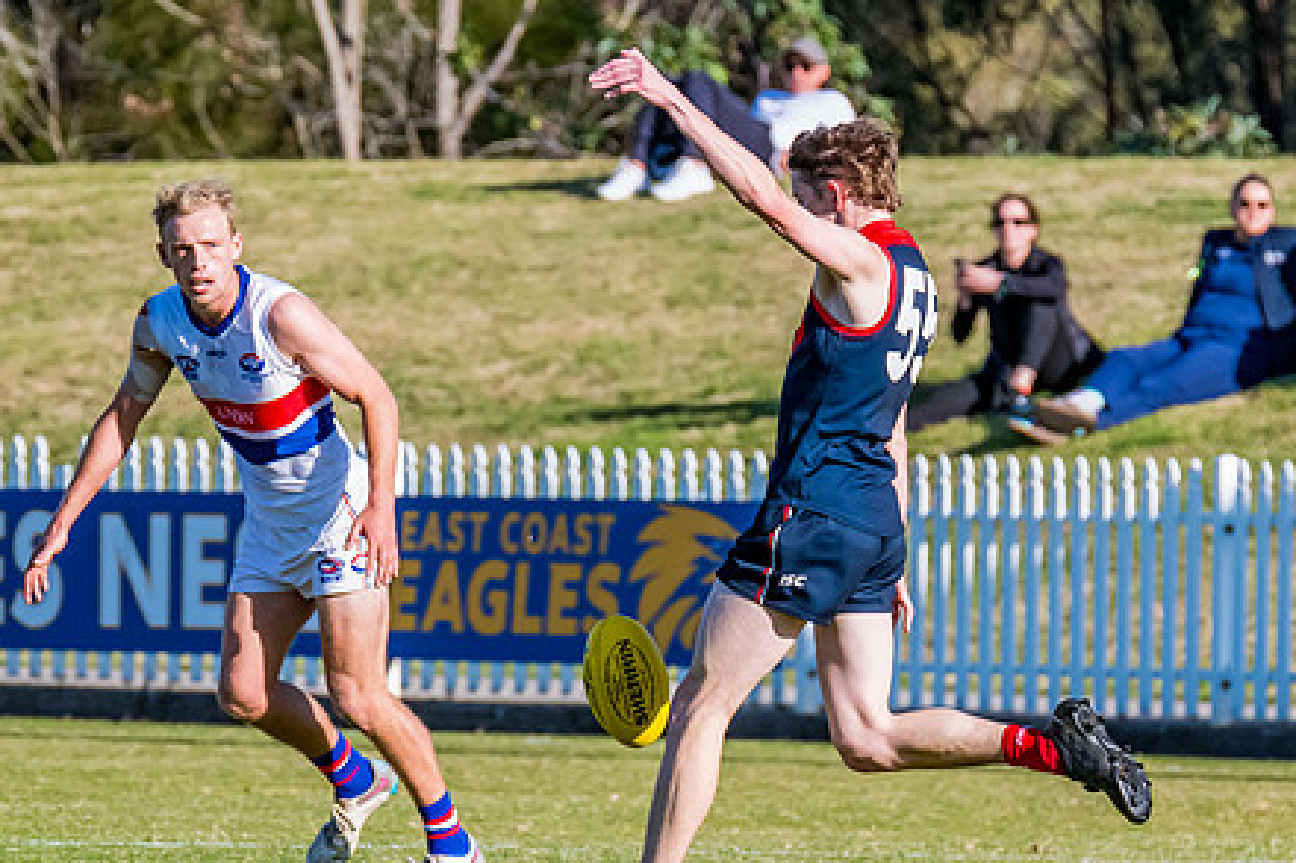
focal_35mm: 731
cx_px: 709
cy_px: 379
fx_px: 26305
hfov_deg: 2.8
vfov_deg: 1.9
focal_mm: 330
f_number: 8
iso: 800
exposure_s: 1/1600
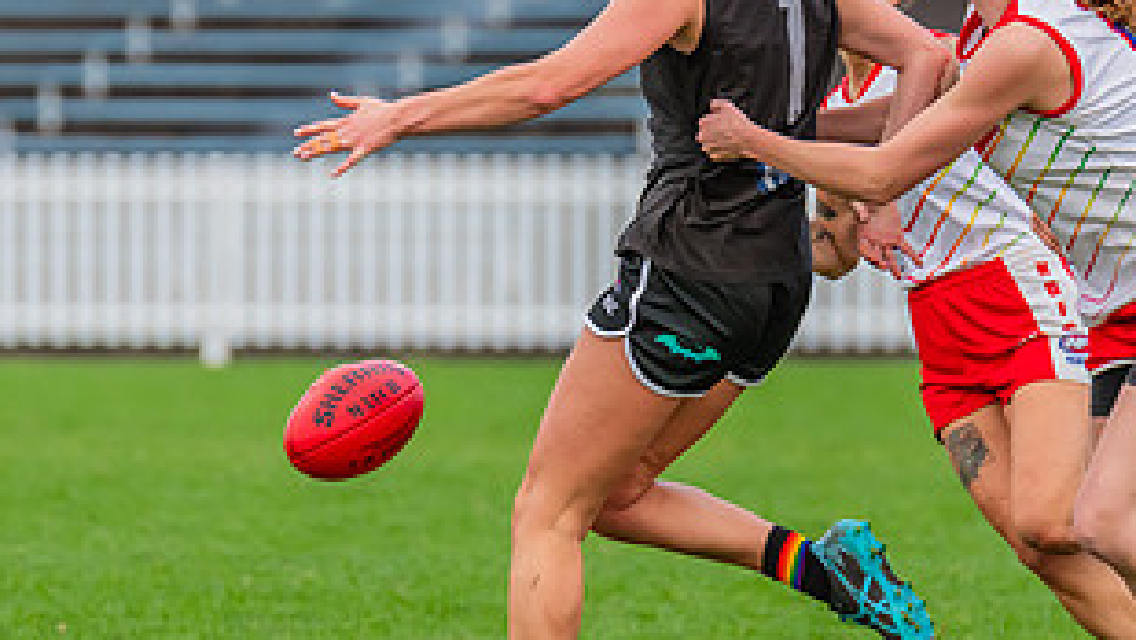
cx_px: 481
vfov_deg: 1.4
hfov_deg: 2.6
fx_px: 25279
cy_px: 168
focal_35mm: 839
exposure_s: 1/1000
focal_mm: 360
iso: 800
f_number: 6.3
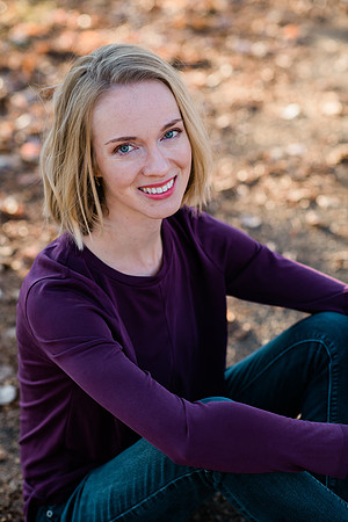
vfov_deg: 23.9
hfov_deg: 16.1
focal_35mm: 85
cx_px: 174
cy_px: 261
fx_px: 1232
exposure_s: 1/320
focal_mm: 85
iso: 125
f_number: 3.2
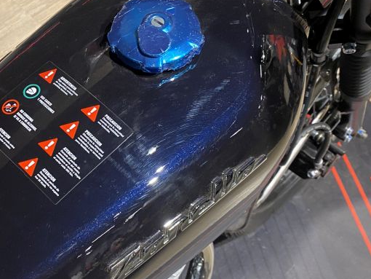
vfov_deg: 27.1
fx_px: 579
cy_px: 140
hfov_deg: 35.0
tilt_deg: -55.8
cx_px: 106
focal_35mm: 54
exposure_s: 1/50
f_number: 1.8
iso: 100
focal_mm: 4.25
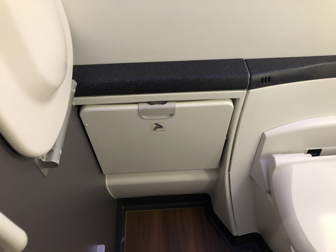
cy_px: 126
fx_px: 272
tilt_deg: -49.9
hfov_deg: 63.4
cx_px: 168
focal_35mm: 28
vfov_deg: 49.7
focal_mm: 3.99
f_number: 1.8
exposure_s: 1/11
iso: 100
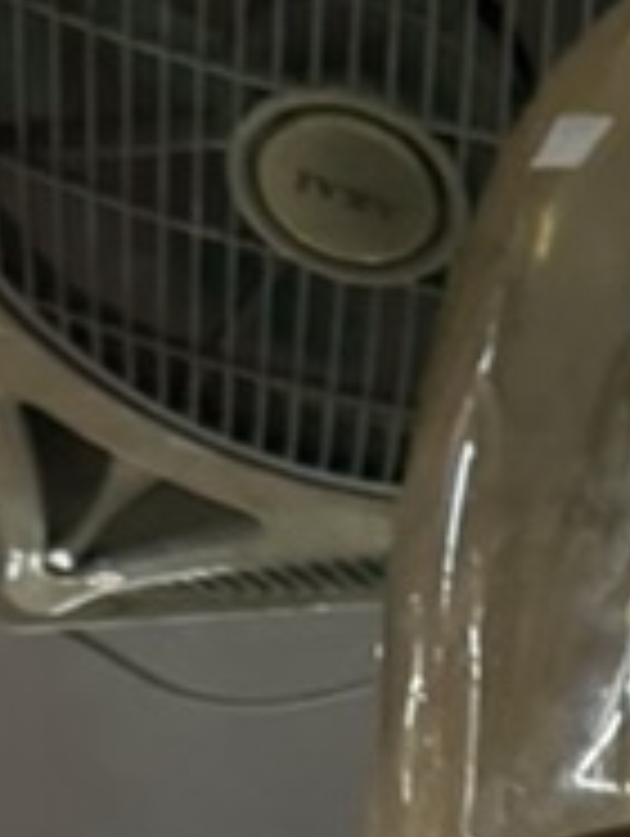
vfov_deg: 14.4
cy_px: 1040
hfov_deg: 10.2
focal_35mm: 132
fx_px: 3196
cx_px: 1341
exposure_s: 1/100
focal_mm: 6.76
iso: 250
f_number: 1.78
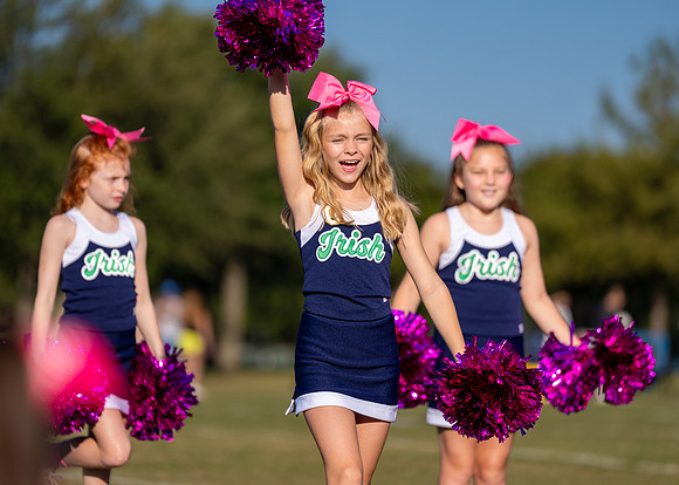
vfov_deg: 6.3
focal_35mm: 228
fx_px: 4389
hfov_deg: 8.8
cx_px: 330
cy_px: 222
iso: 200
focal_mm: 200
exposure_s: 1/4000
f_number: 2.8
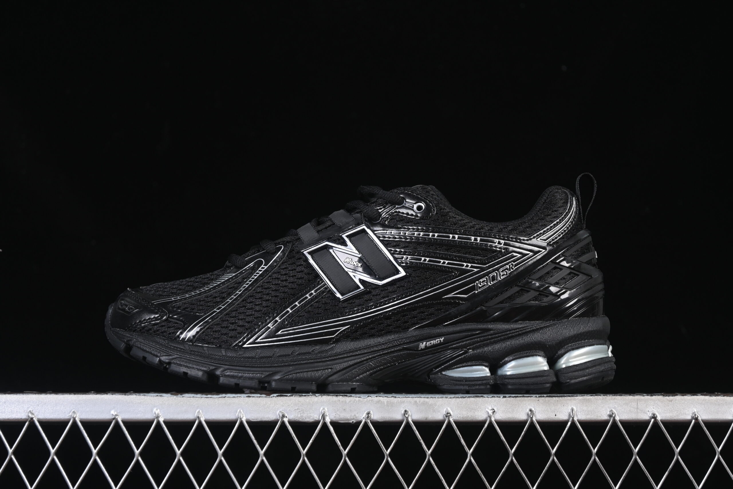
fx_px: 1527
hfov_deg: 27.0
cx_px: 366
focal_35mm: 75
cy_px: 244
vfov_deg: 18.2
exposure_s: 1/60
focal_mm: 50
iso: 160
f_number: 6.3
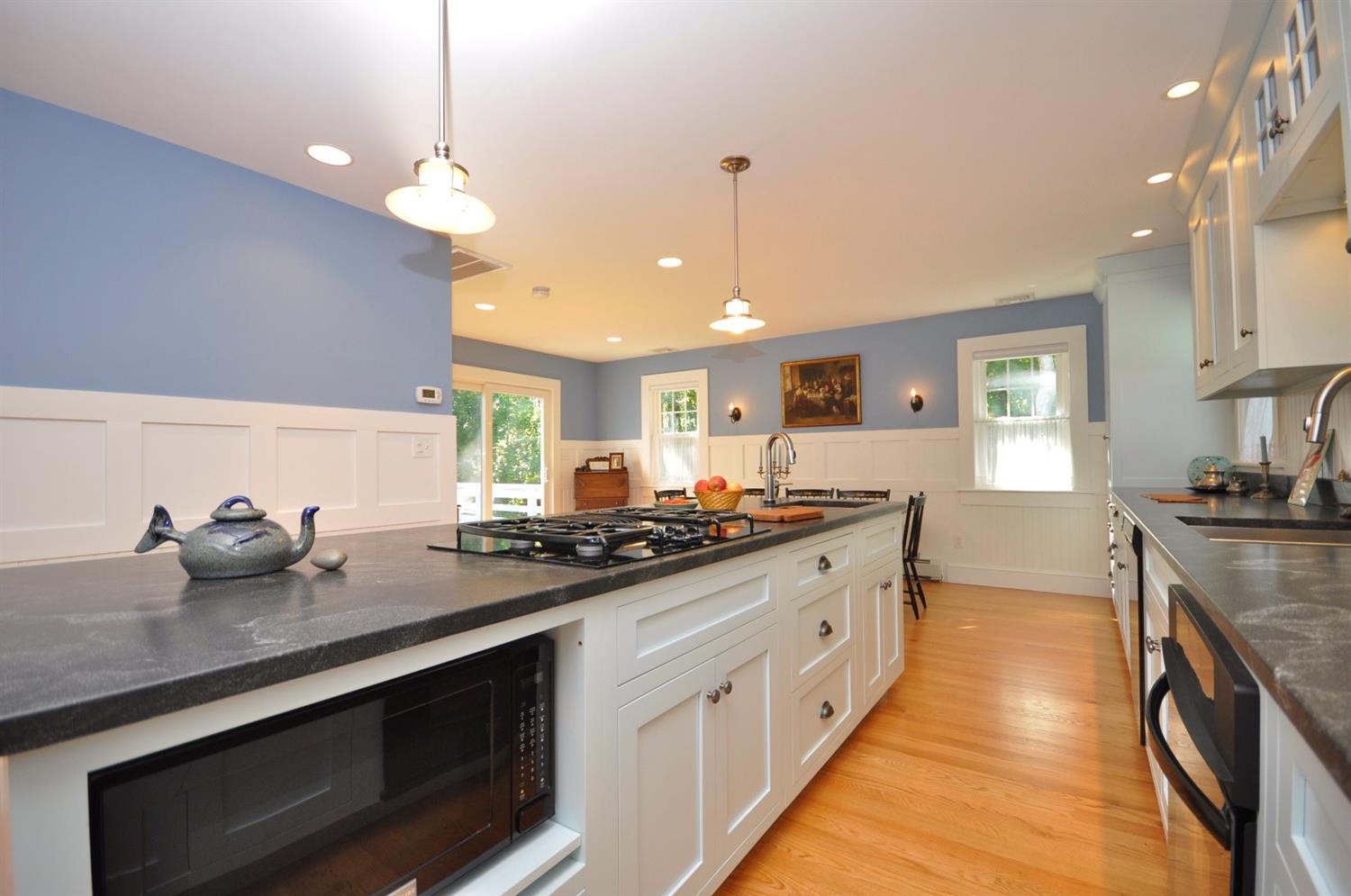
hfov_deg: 100.5
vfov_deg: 77.1
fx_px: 562
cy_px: 448
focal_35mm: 15
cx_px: 676
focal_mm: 10
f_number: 4
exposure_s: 1/60
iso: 500
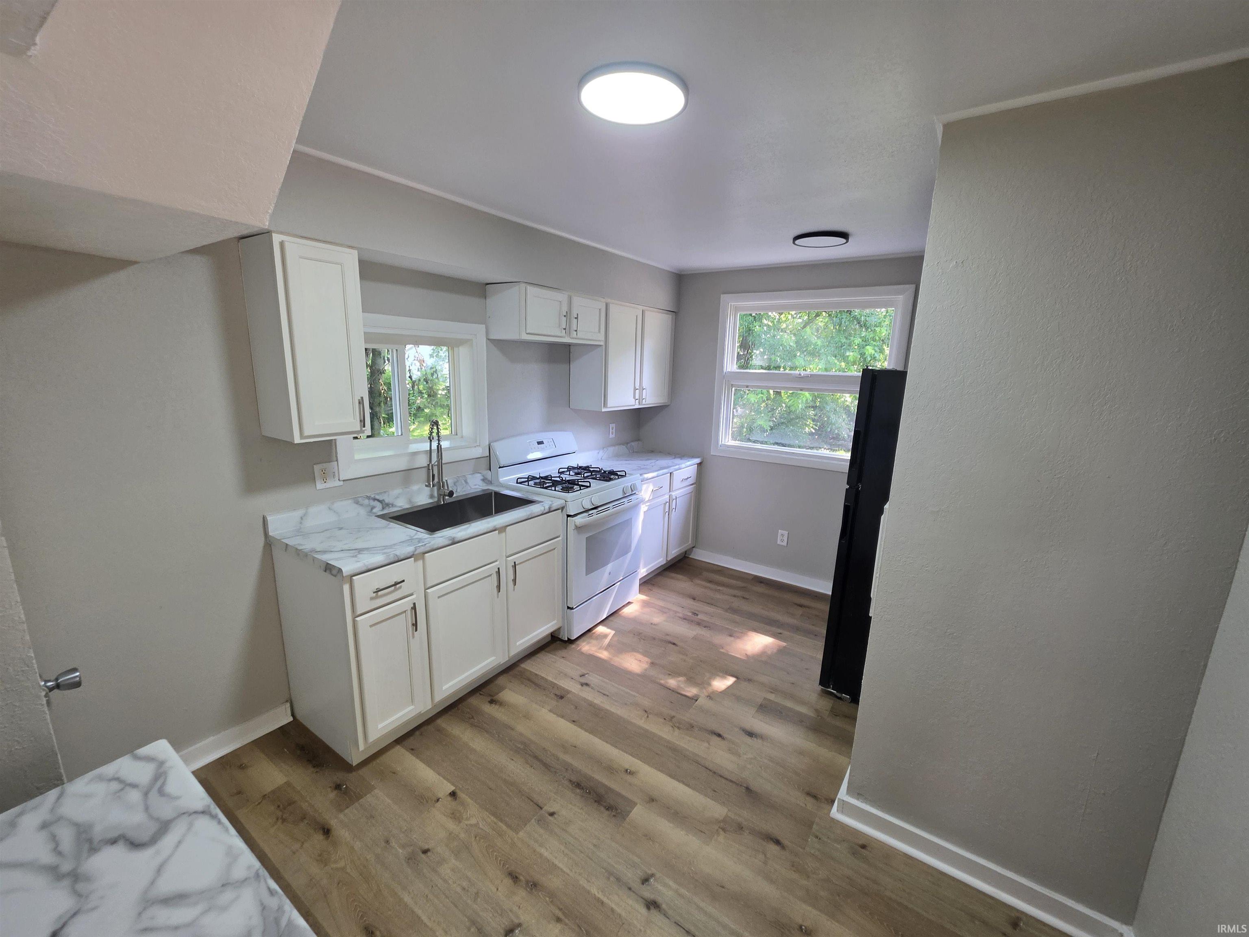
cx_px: 624
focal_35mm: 13
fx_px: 469
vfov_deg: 89.9
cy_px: 468
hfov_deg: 106.2
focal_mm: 2.2
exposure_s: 1/120
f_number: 1.9
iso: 200
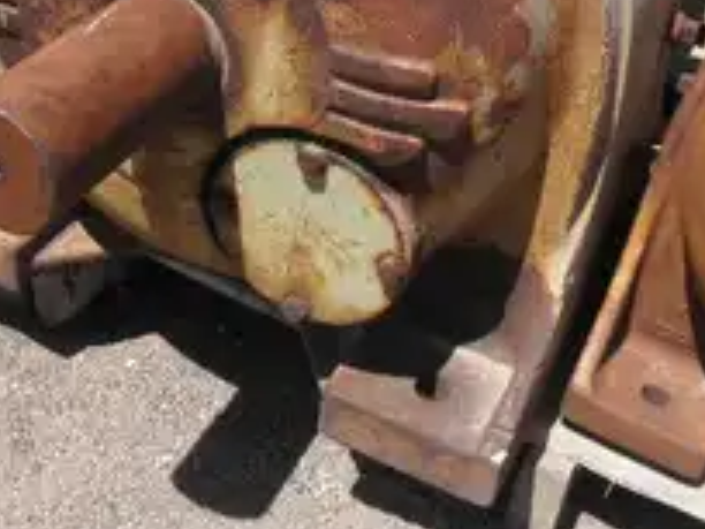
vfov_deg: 25.7
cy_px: 48
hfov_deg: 34.5
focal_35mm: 55
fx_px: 1120
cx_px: 214
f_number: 8.5
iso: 64
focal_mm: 5
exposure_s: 1/125
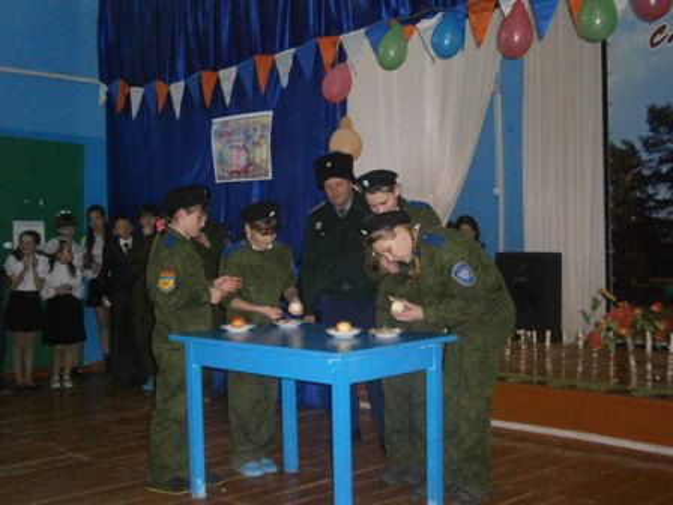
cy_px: 252
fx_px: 914
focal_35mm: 47
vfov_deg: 30.9
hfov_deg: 40.4
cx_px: 336
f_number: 3.4
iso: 1000
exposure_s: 1/250
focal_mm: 8.3
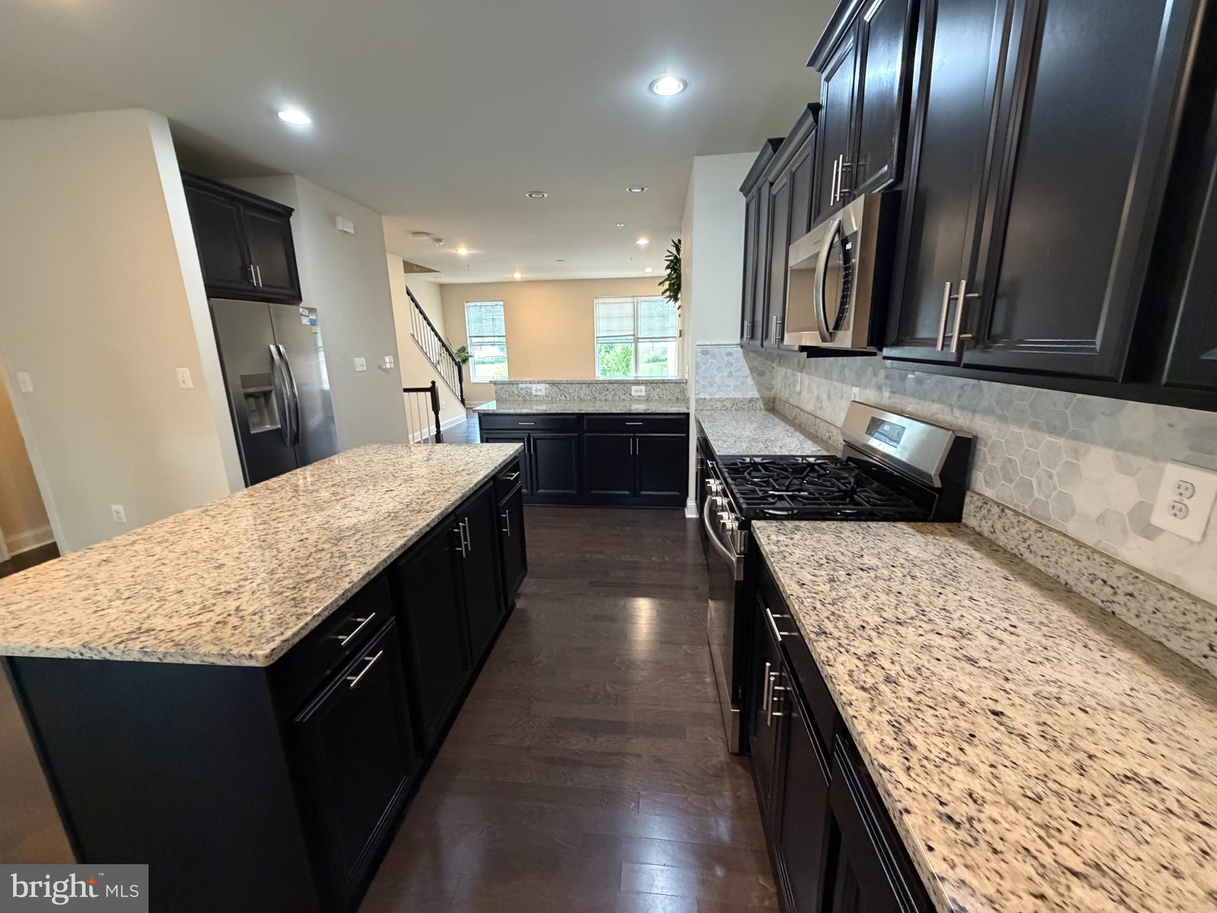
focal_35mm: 14
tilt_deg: -13.5
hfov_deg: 102.1
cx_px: 608
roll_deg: +1.4
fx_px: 492
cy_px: 456
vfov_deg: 85.7
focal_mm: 2.22
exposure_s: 1/60
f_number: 2.2
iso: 640
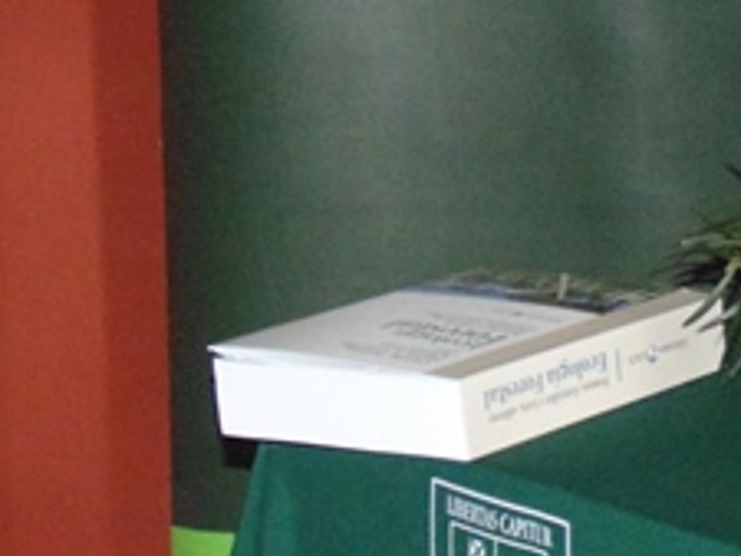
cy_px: -278
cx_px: 1166
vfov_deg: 6.9
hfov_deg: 9.1
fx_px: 4541
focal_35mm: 212
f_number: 3.9
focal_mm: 9.5
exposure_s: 1/60
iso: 400
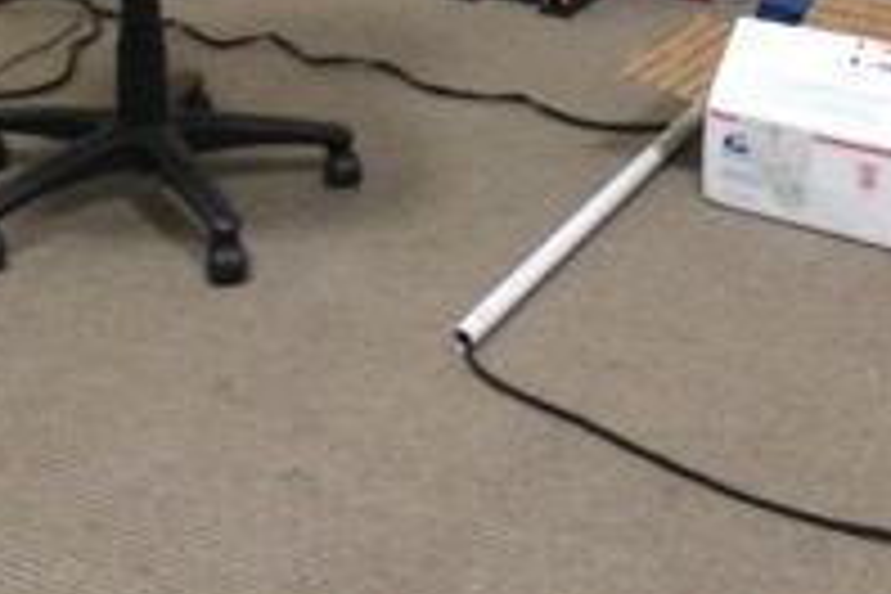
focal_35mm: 84
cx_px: 414
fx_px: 2079
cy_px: -281
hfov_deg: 24.2
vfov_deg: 15.1
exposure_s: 1/15
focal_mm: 4.15
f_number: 2.2
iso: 250
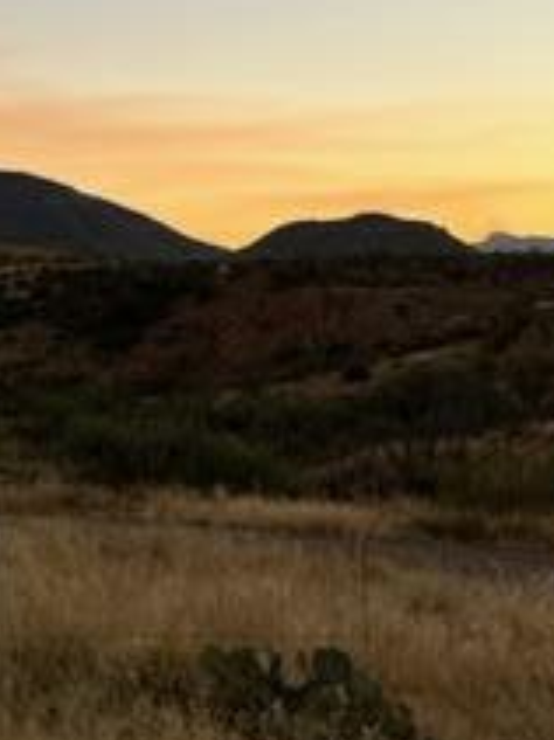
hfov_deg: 17.1
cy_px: 63
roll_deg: +1.9
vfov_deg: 24.0
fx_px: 1687
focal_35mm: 79
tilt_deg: +7.4
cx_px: -235
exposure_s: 1/443
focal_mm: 5.7
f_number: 1.5
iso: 50
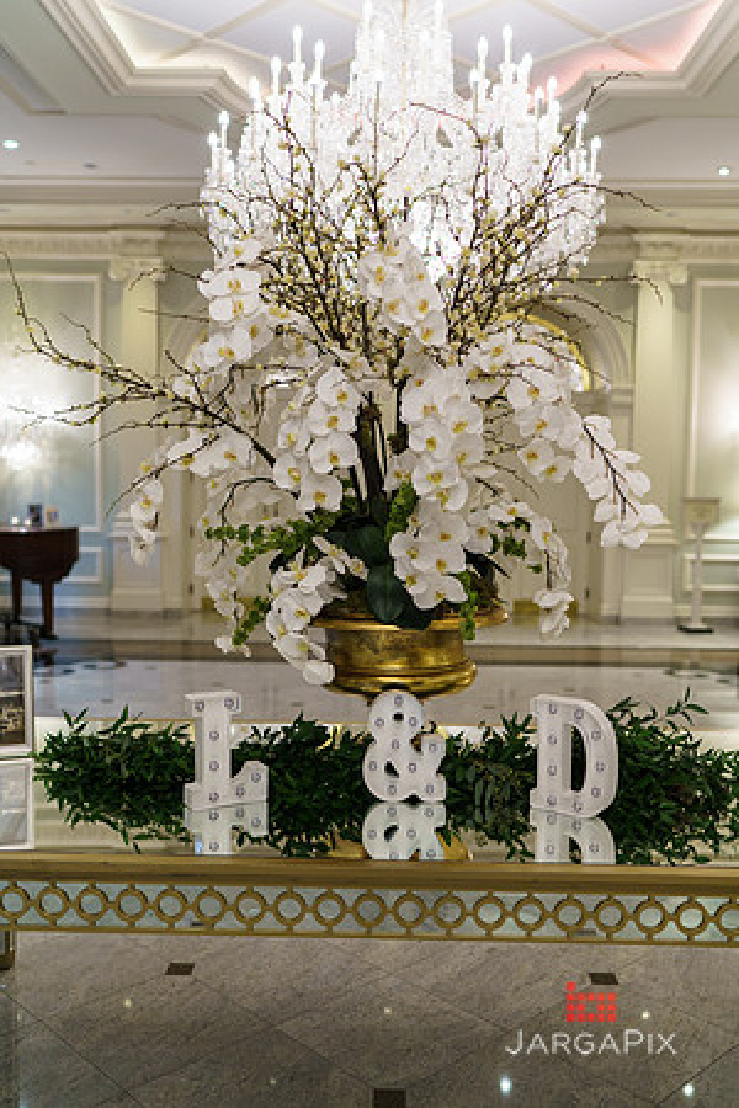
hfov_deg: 37.9
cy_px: 554
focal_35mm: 35
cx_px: 370
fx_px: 1078
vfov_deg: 54.4
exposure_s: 1/160
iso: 800
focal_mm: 35
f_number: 2
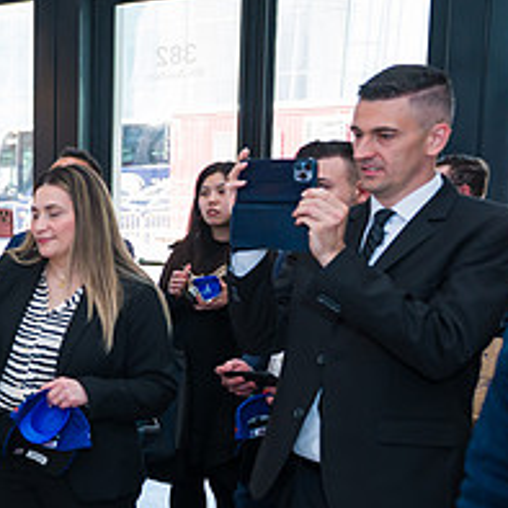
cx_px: -170
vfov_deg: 28.5
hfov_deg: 24.6
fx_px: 996
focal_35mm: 60
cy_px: 327
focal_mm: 24
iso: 800
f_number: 4
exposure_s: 1/200
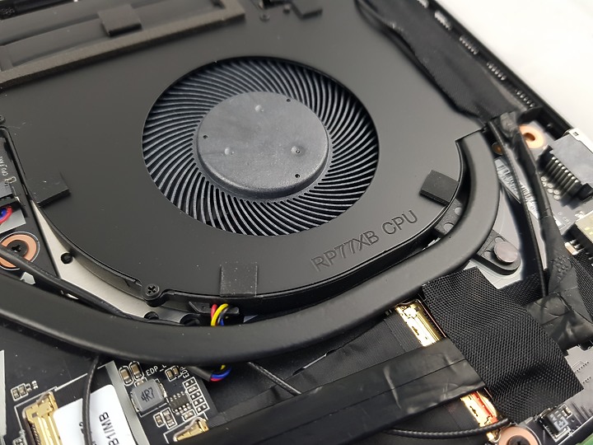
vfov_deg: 53.1
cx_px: 296
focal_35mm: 26
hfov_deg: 67.3
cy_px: 222
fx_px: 445
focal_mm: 4.3
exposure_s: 1/120
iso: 100
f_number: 1.7
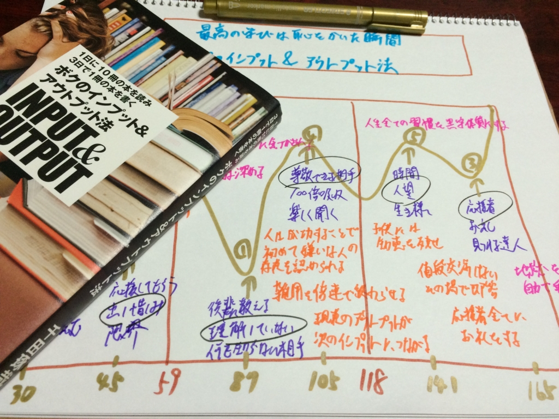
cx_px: 280
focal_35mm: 29
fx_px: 468
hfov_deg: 61.7
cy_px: 210
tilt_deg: -58.4
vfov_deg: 48.2
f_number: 2.2
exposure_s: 1/30
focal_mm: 4.15
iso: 125
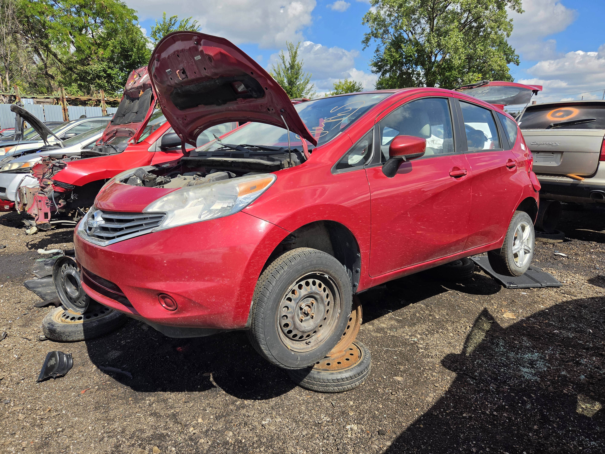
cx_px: 302
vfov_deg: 58.9
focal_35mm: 23
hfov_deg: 73.9
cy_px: 227
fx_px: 402
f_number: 1.8
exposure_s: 1/5127
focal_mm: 5.4
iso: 80
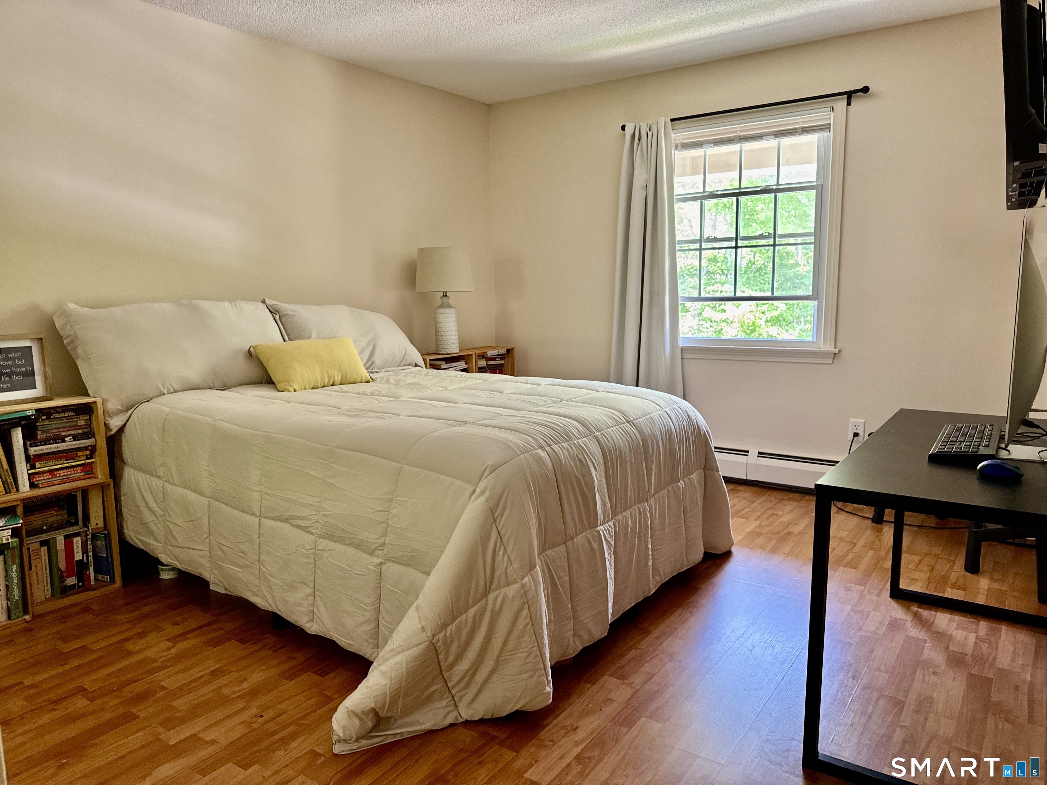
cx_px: 524
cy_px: 392
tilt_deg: -8.8
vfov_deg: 56.8
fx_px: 726
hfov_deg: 71.6
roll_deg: +0.5
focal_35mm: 24
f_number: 1.78
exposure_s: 1/60
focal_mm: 6.76
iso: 400
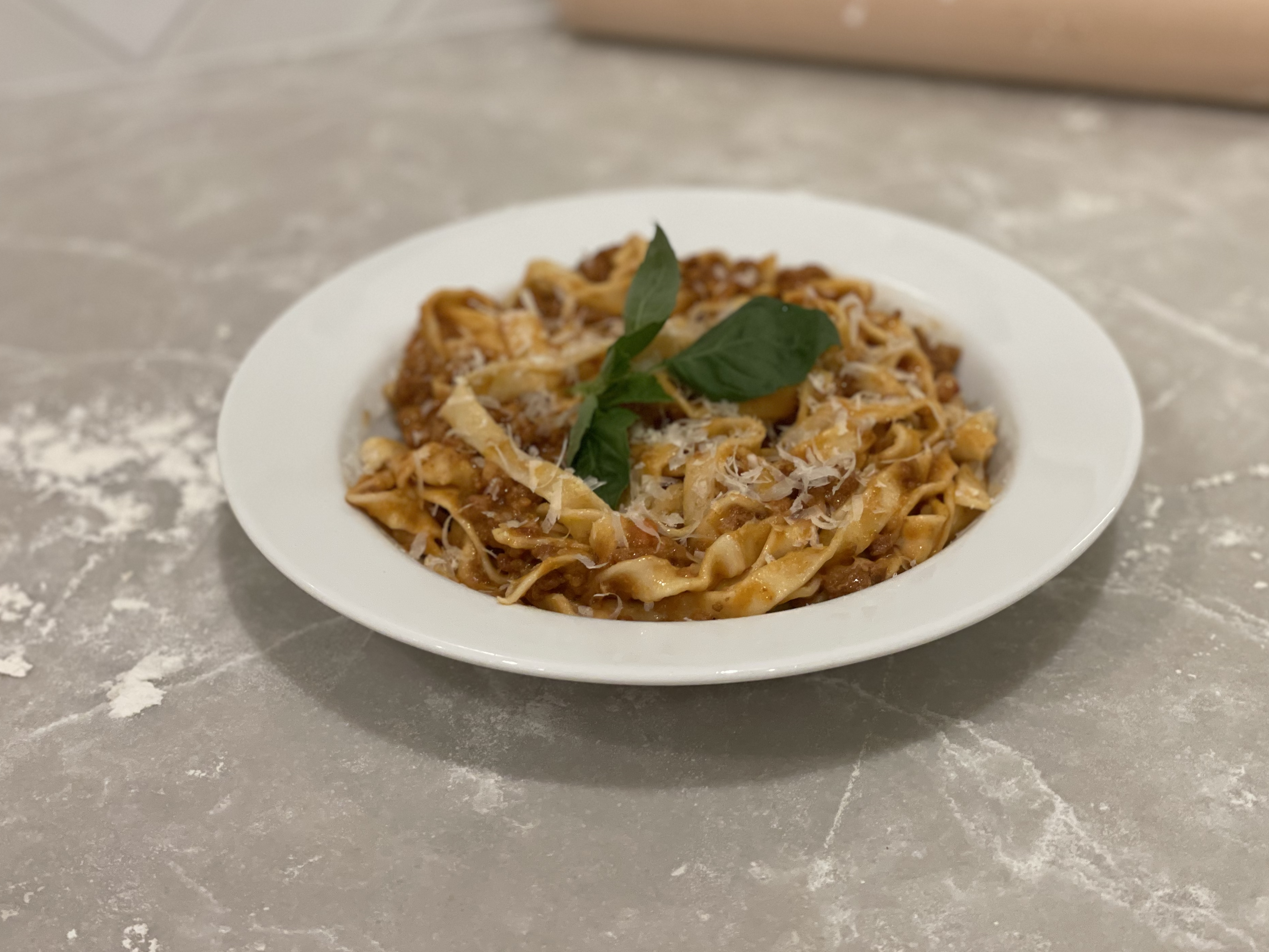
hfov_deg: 34.3
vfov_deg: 26.1
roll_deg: +1.3
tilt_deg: -32.9
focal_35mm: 56
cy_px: 447
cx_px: 674
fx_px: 2053
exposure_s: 1/60
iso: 160
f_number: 2
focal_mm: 6
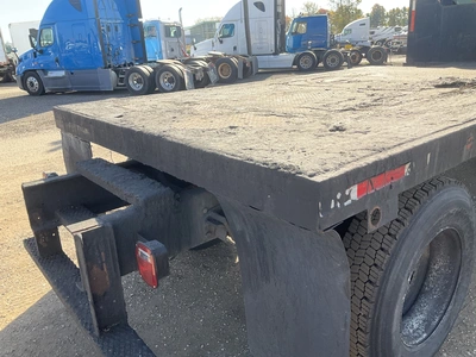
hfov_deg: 61.7
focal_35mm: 29
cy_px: 178
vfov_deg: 48.2
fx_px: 399
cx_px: 238
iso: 25
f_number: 1.8
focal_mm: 3
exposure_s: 1/562
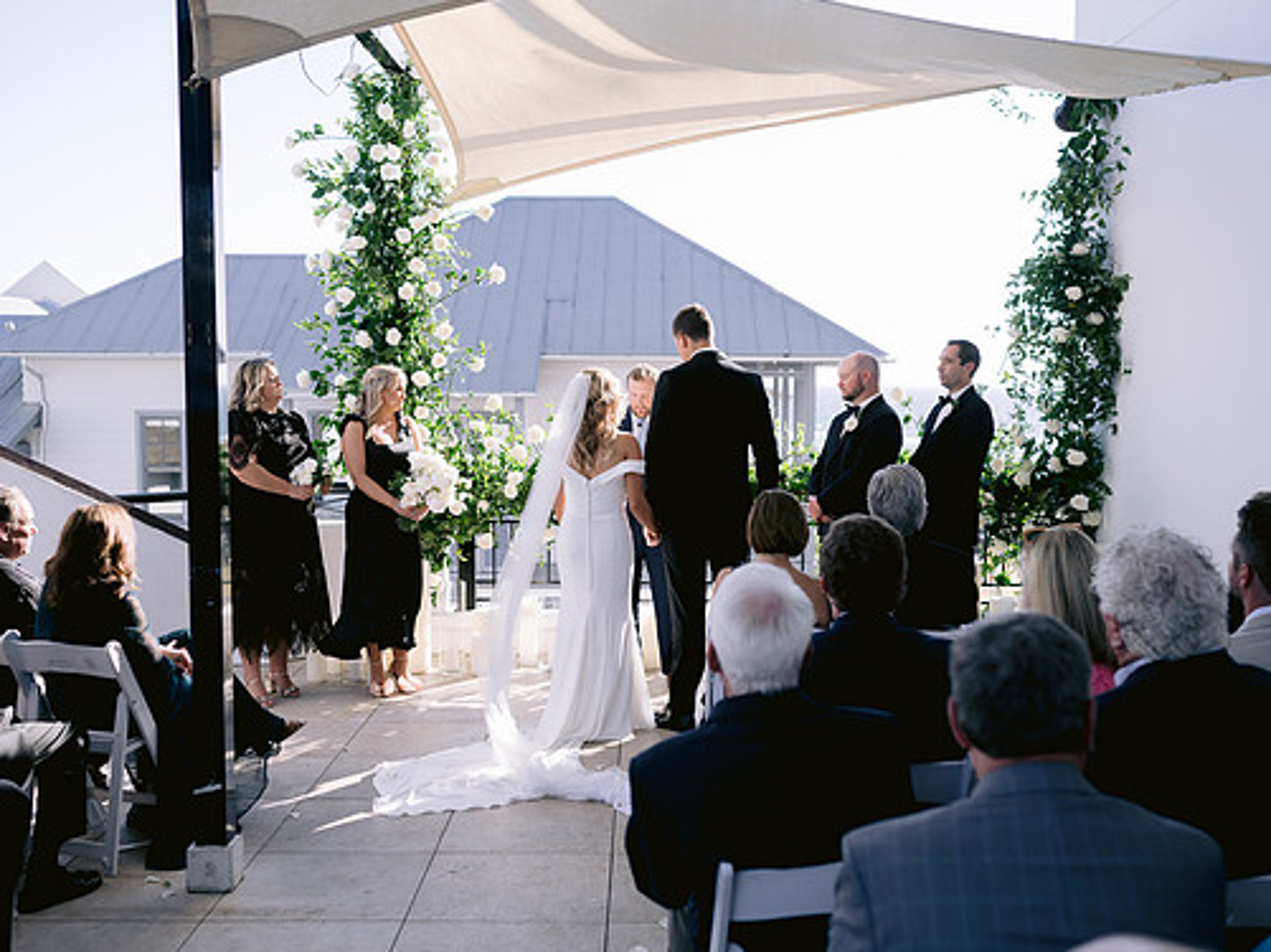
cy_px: 466
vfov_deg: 36.8
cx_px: 616
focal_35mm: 39
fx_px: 1431
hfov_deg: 47.9
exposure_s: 1/1250
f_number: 2.8
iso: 200
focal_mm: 35
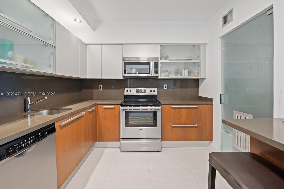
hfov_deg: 104.3
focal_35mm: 14
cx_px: 142
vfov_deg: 81.1
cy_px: 94
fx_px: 110
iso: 200
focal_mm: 14
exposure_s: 2
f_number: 8
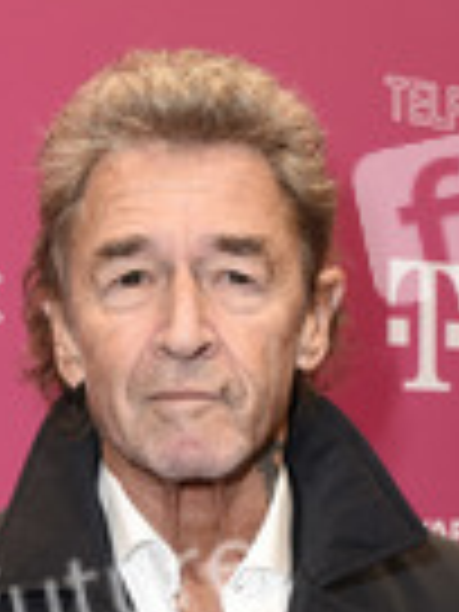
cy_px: 873
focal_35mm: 93
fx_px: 1644
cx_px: 176
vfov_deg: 18.9
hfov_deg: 15.9
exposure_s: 1/160
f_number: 6.3
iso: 500
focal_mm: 22
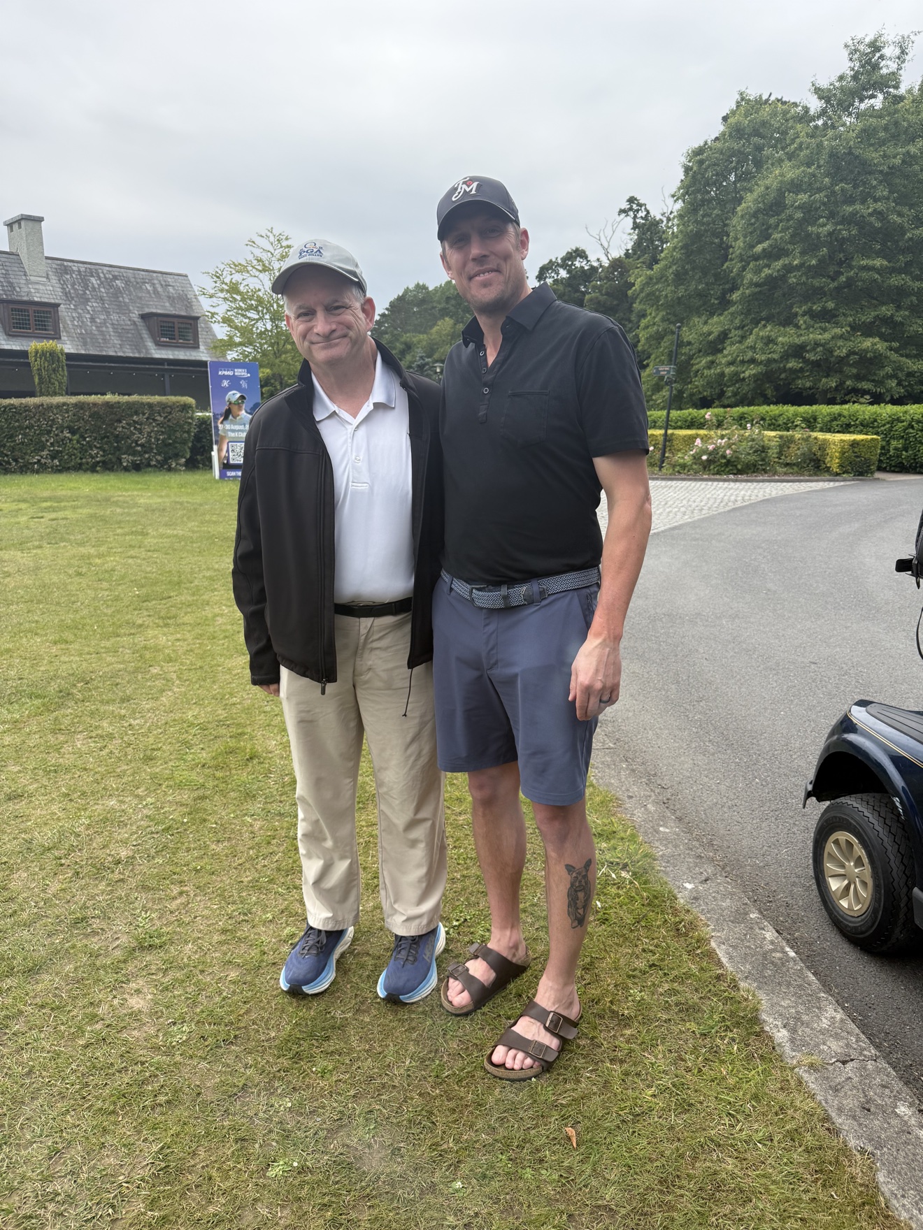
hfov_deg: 56.8
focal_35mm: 24
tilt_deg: -13.4
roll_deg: -1.8
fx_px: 853
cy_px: 615
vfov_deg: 71.6
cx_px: 462
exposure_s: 1/1727
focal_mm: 6.76
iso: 100
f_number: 1.78
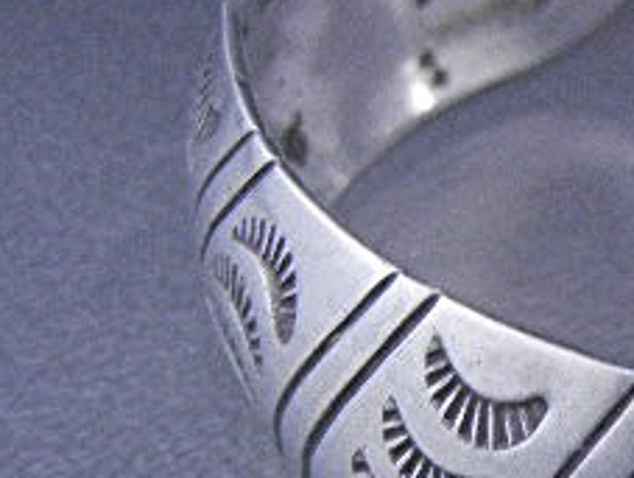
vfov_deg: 9.0
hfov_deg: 11.5
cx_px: 885
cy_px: 344
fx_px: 3045
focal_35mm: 166
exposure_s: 1/30
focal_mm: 10.6
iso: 800
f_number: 8
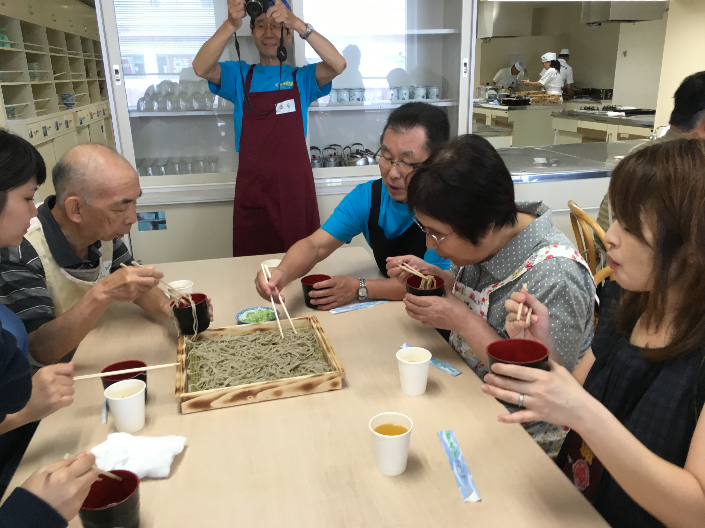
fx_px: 591
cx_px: 352
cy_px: 264
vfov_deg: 48.2
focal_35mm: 29
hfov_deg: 61.7
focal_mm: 4.15
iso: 50
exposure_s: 1/30
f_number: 2.2
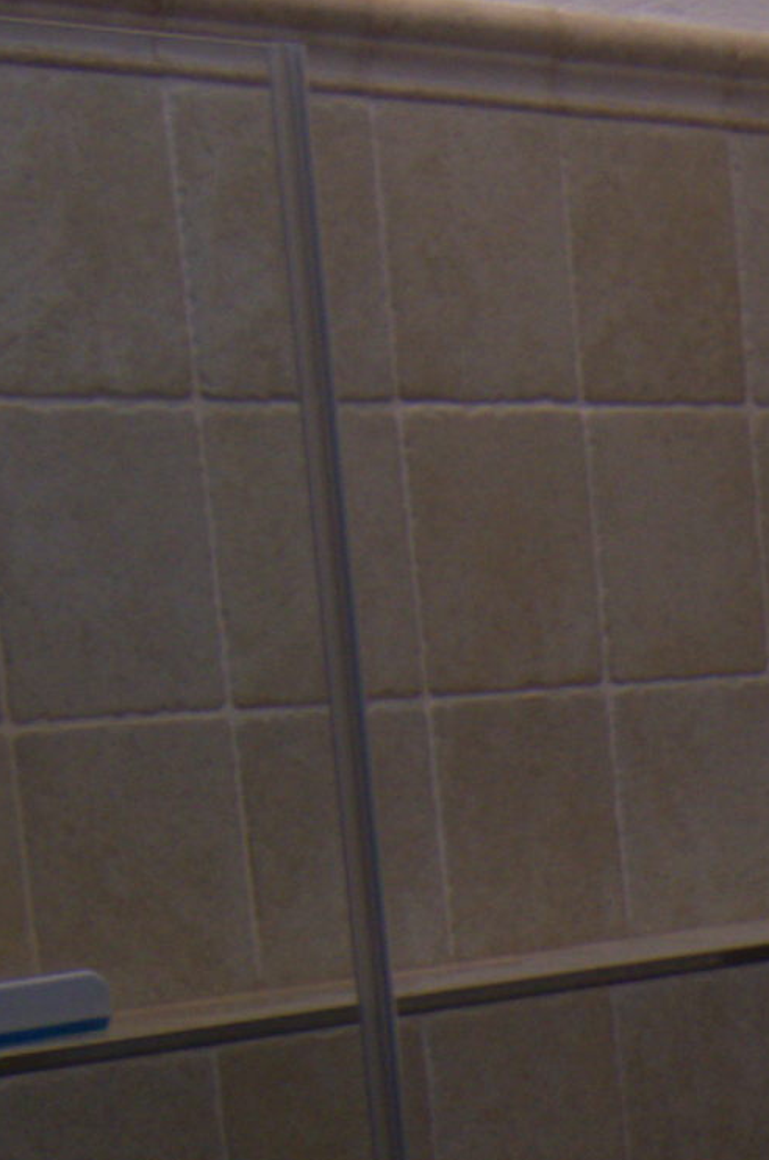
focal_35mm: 140
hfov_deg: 9.3
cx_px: 1397
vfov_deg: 13.7
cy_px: 1799
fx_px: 4502
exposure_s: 1/8
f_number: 4
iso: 500
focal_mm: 14
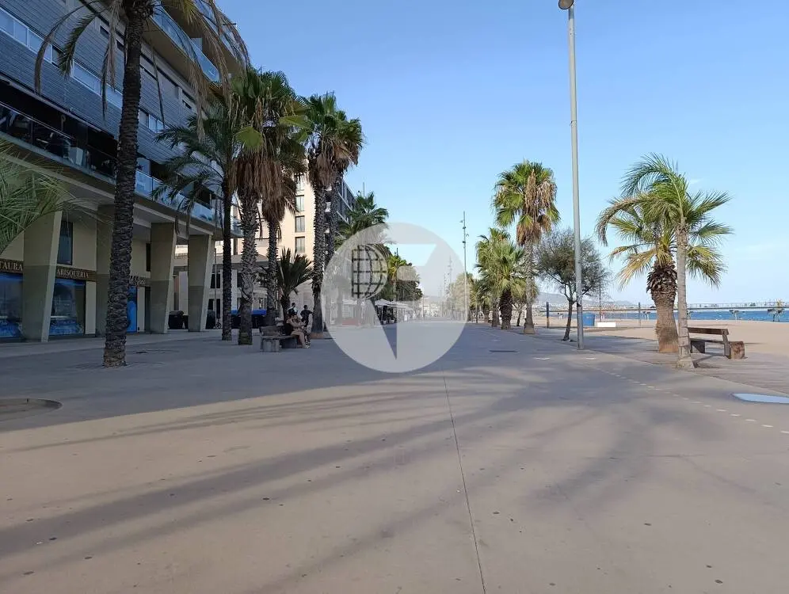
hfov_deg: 73.8
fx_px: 525
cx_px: 394
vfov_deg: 59.0
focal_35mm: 23
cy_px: 297
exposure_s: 1/304
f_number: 1.7
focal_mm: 6.11
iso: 50
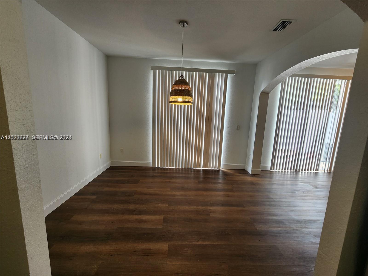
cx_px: 184
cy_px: 138
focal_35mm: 13
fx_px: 138
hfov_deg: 106.2
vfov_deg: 89.9
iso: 50
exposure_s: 1/60
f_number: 2.2
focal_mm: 2.2
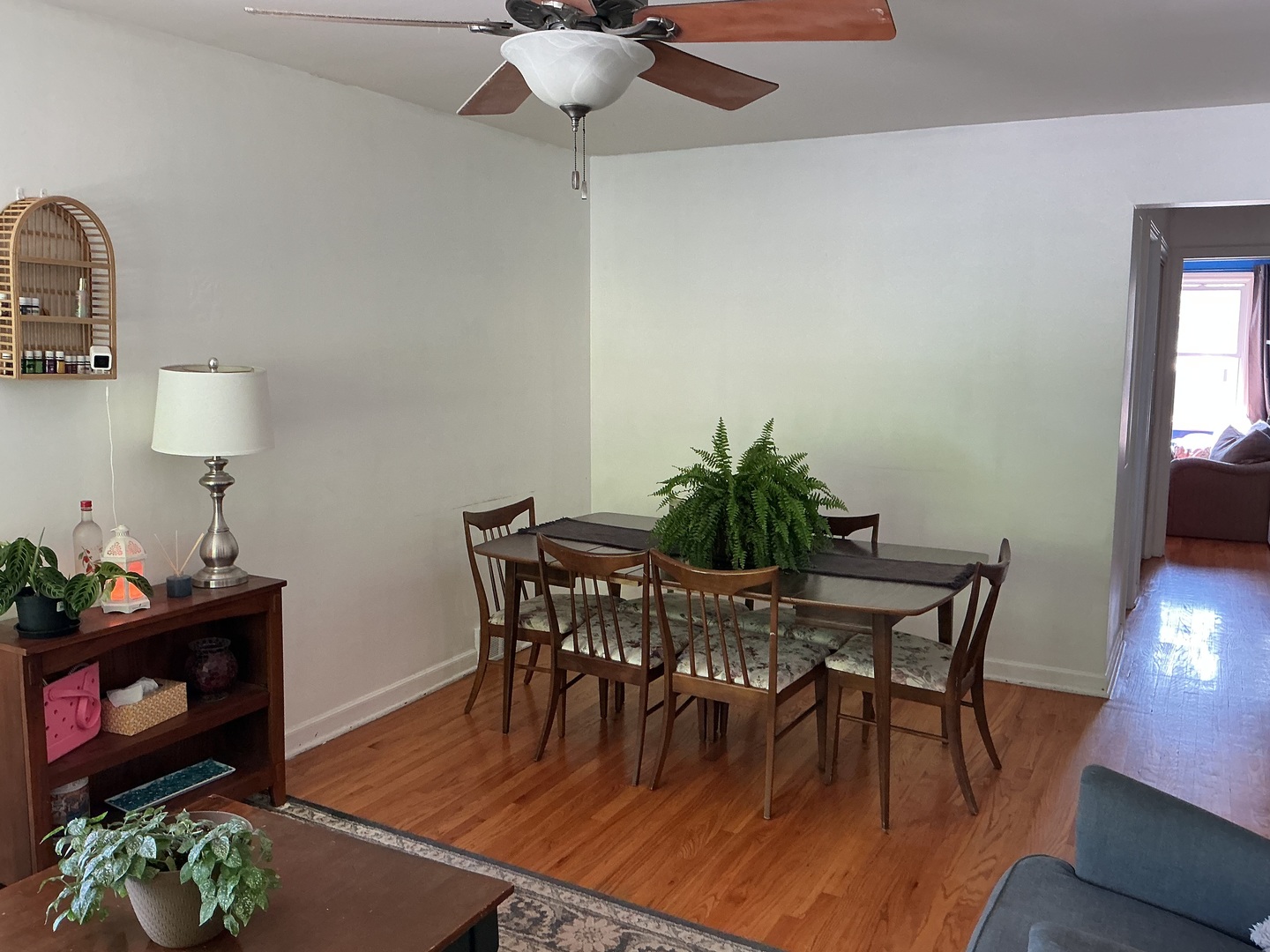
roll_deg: -0.2
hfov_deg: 61.7
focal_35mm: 29
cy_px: 476
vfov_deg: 48.2
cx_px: 635
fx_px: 1064
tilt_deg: -6.8
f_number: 1.8
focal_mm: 3
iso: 80
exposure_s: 1/60
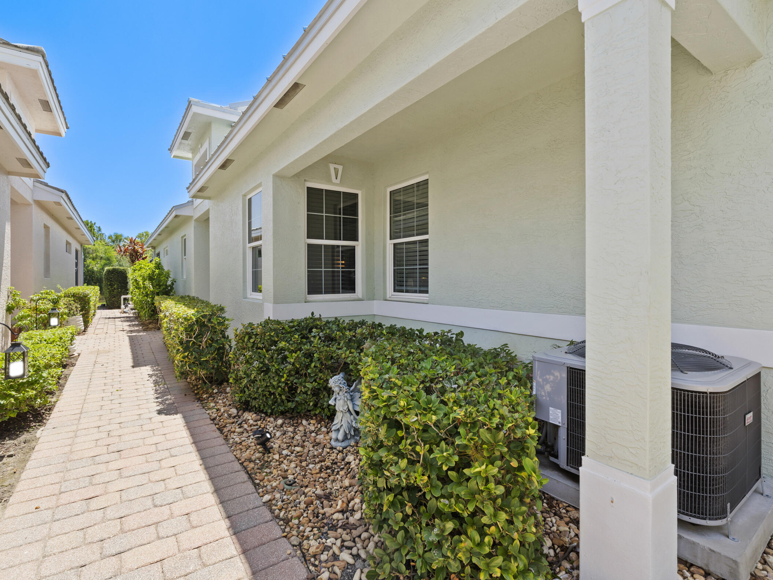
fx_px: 357
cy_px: 283
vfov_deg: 78.1
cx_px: 368
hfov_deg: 94.4
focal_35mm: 16
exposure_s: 1/50
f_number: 9
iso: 250
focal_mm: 14
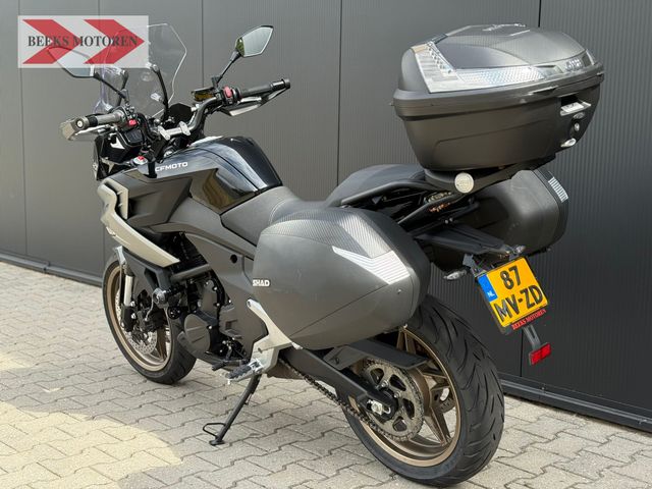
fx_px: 904
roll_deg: -1.1
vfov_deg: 30.3
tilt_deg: -7.2
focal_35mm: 48
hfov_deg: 39.7
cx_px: 326
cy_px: 244
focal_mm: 6.76
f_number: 1.78
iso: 64
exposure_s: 1/1100
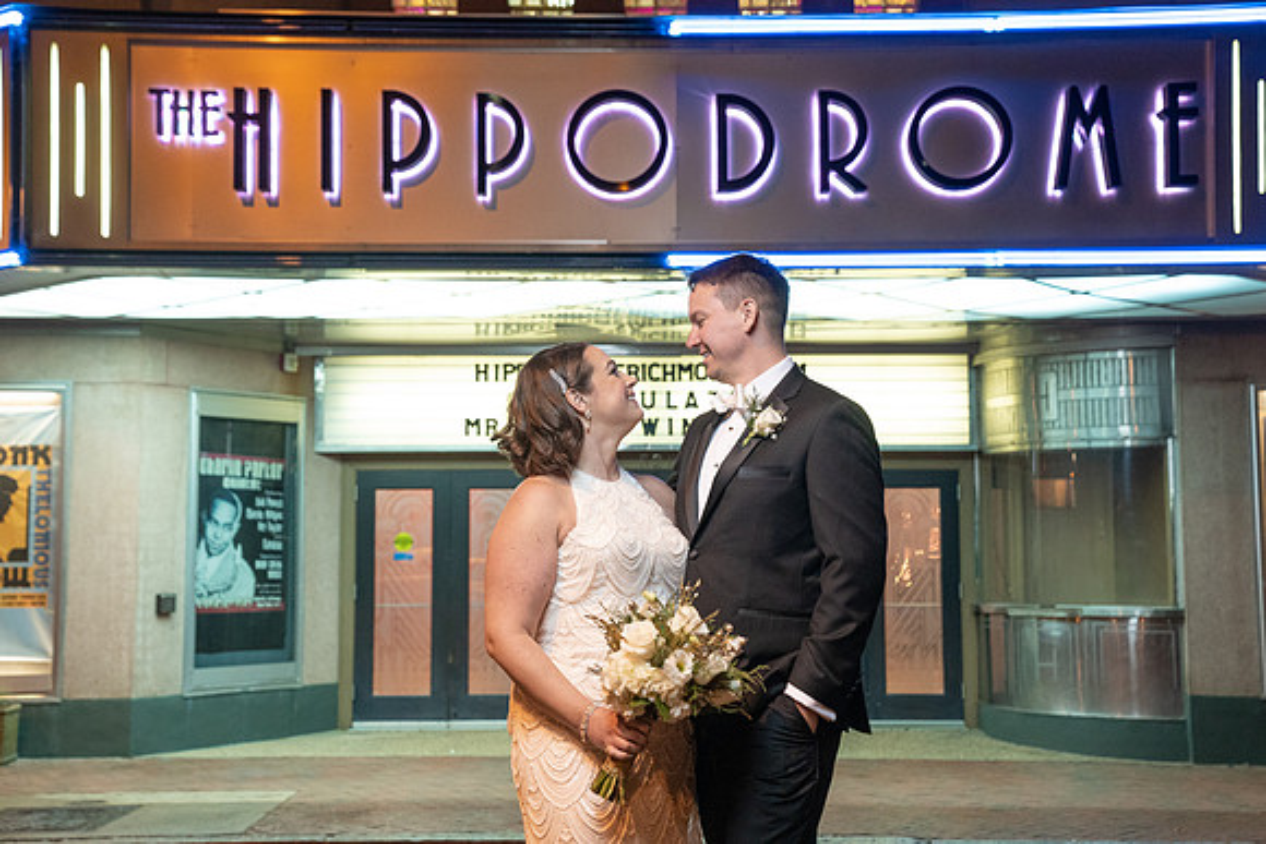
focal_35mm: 53
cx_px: 633
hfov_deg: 37.5
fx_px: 1864
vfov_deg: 25.5
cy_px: 422
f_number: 4
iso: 4000
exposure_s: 1/100
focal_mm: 53
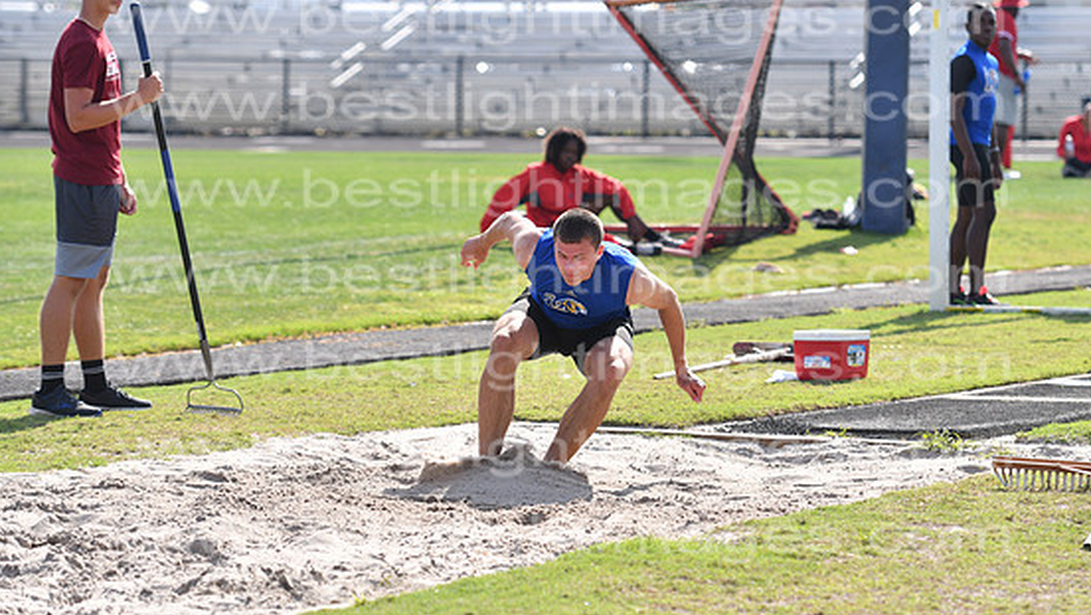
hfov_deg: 10.9
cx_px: 563
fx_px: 5730
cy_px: 236
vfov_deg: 6.1
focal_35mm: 198
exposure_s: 1/2000
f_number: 4
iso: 200
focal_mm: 120
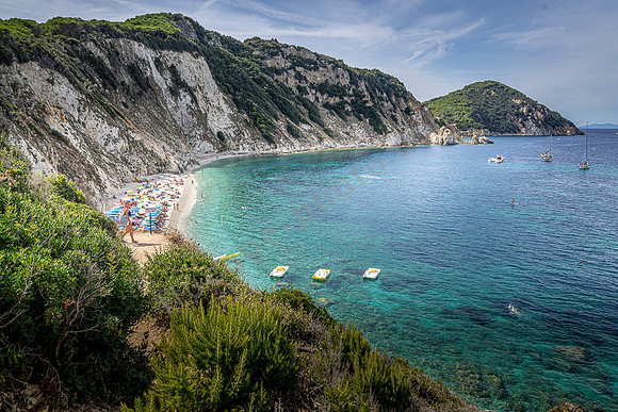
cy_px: 206
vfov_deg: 46.4
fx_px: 481
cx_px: 309
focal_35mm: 28
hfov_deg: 65.5
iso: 100
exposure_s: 1/320
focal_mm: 28
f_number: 8
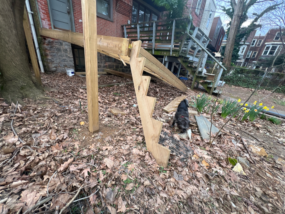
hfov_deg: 106.2
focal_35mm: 13
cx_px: 142
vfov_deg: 89.9
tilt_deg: -23.5
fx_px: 107
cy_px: 107
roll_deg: -8.5
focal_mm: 1.57
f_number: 1.8
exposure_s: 1/54
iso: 50
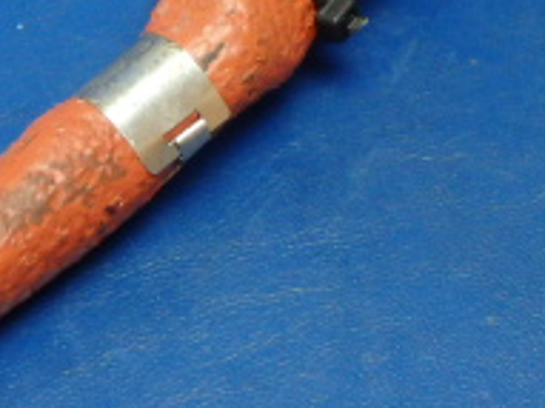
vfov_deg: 15.7
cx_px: -26
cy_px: 123
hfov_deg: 20.1
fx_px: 1479
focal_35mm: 94
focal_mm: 5
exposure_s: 1/30
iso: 400
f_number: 3.9
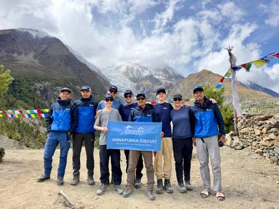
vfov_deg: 56.8
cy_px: 104
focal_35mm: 24
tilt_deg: +8.4
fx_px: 193
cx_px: 140
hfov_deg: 71.6
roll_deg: +0.9
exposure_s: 1/1855
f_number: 1.78
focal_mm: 6.76
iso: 100
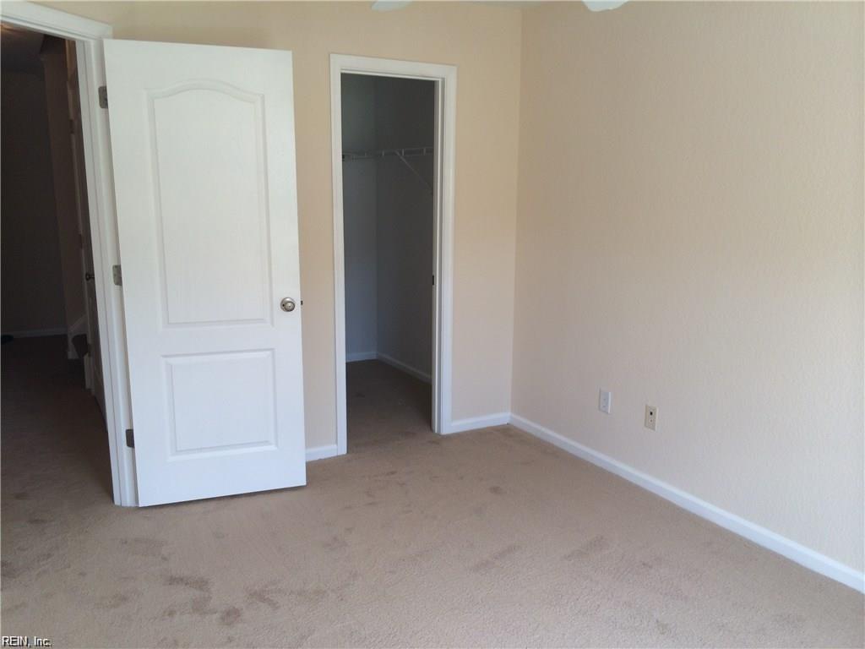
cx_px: 432
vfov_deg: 46.8
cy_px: 324
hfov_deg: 60.0
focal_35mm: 30
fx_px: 750
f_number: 2.2
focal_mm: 4.12
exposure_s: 1/120
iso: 40
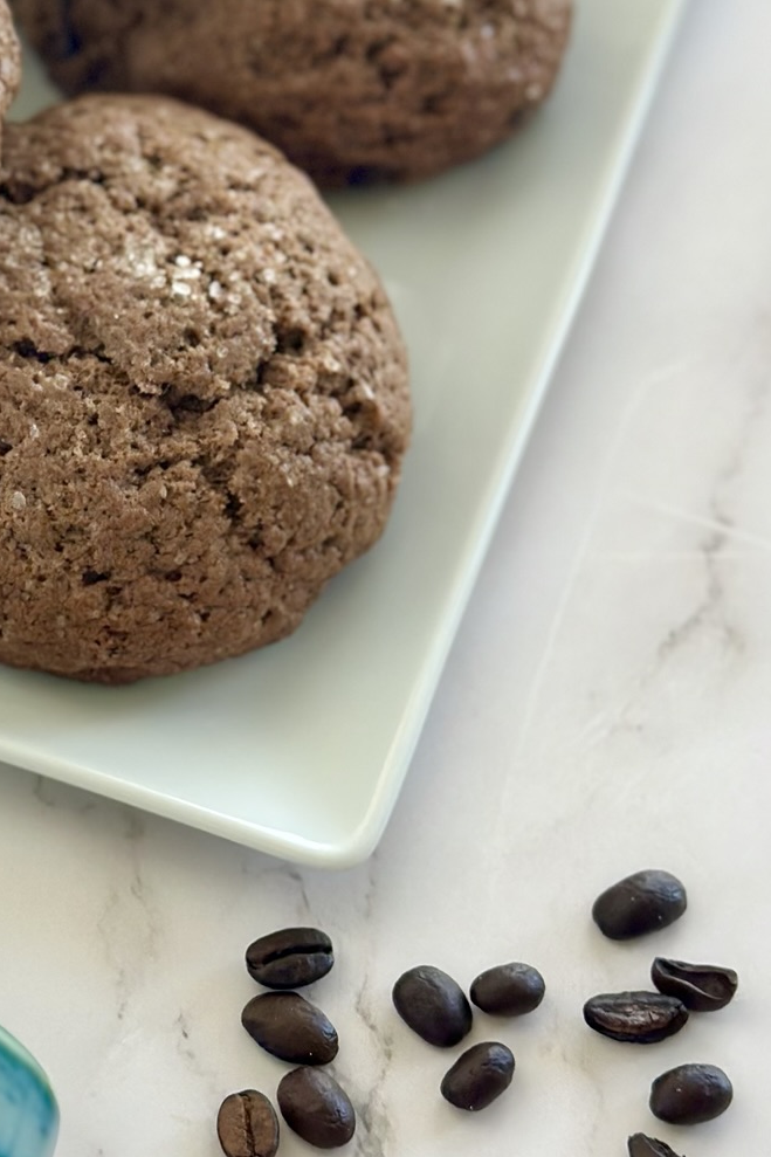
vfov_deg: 20.2
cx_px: 29
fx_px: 3246
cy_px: 419
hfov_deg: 13.4
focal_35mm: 101
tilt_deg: -55.4
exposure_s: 1/102
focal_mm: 6.86
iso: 125
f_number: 1.78
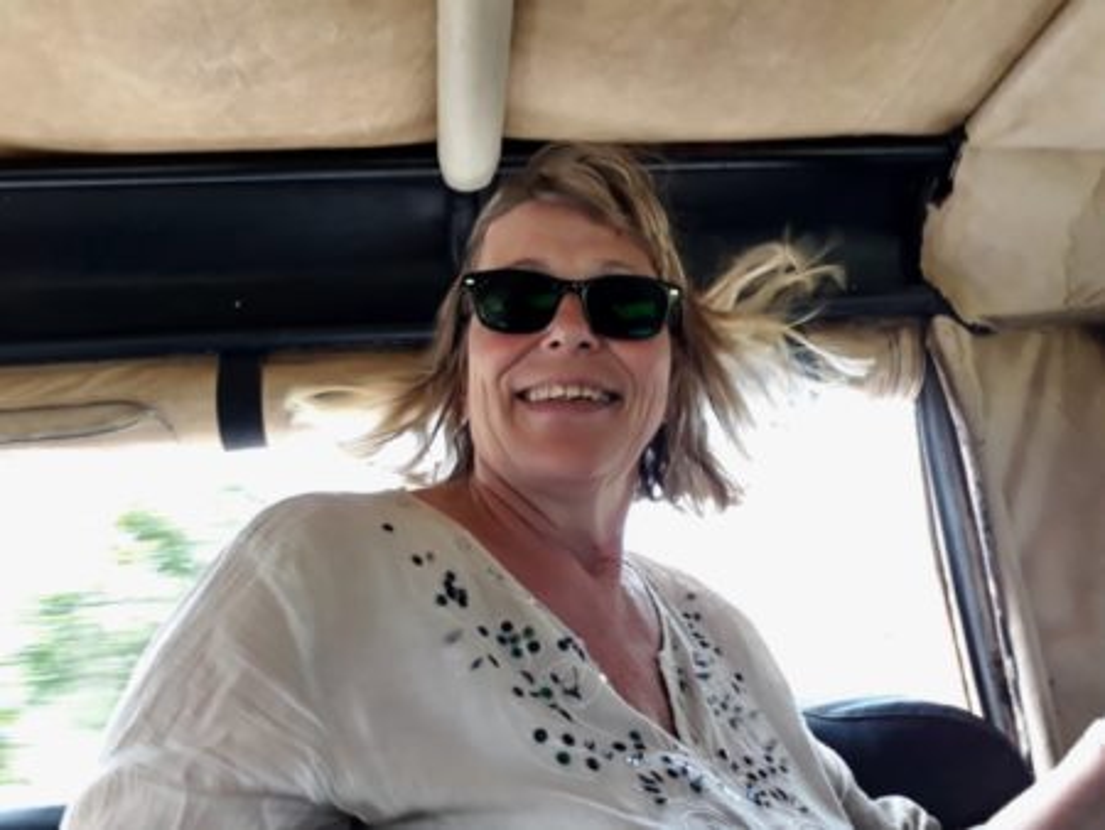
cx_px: 552
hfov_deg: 65.3
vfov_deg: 51.4
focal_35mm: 27
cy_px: 415
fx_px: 862
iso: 50
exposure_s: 1/50
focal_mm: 3.6
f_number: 1.9
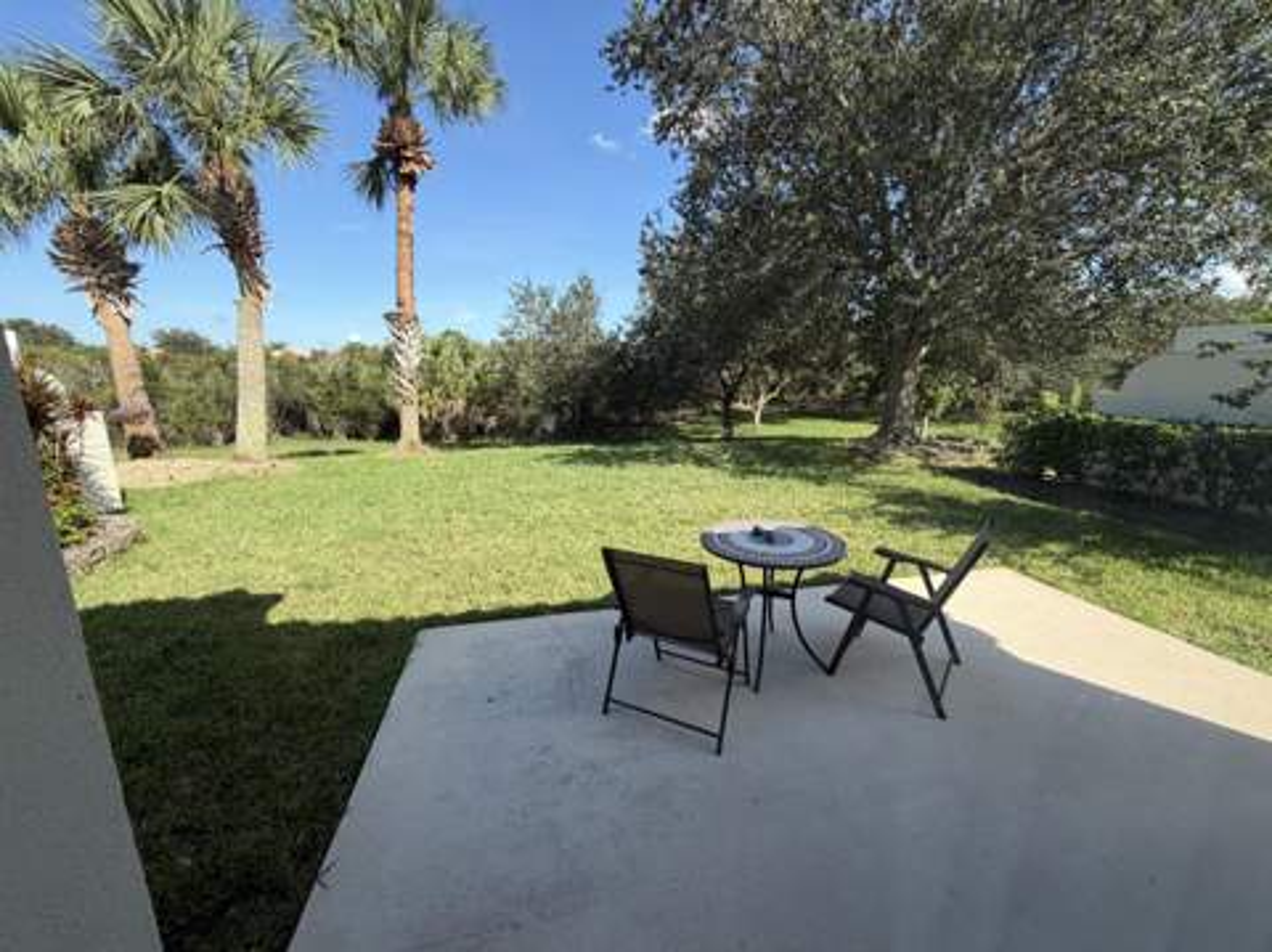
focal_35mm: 14
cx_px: 636
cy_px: 476
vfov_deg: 85.6
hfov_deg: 102.1
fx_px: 514
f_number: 2.2
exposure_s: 1/701
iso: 40
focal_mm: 2.22
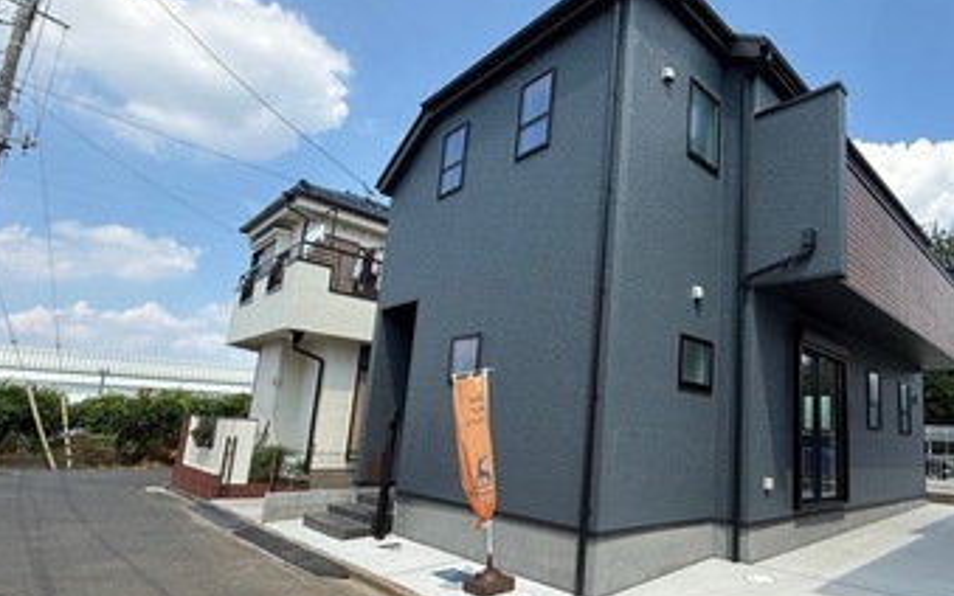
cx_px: 642
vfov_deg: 56.9
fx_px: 546
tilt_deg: +10.5
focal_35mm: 21
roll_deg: -4.0
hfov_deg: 79.4
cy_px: 351
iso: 64
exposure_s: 1/955
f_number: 2.2
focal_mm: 2.22
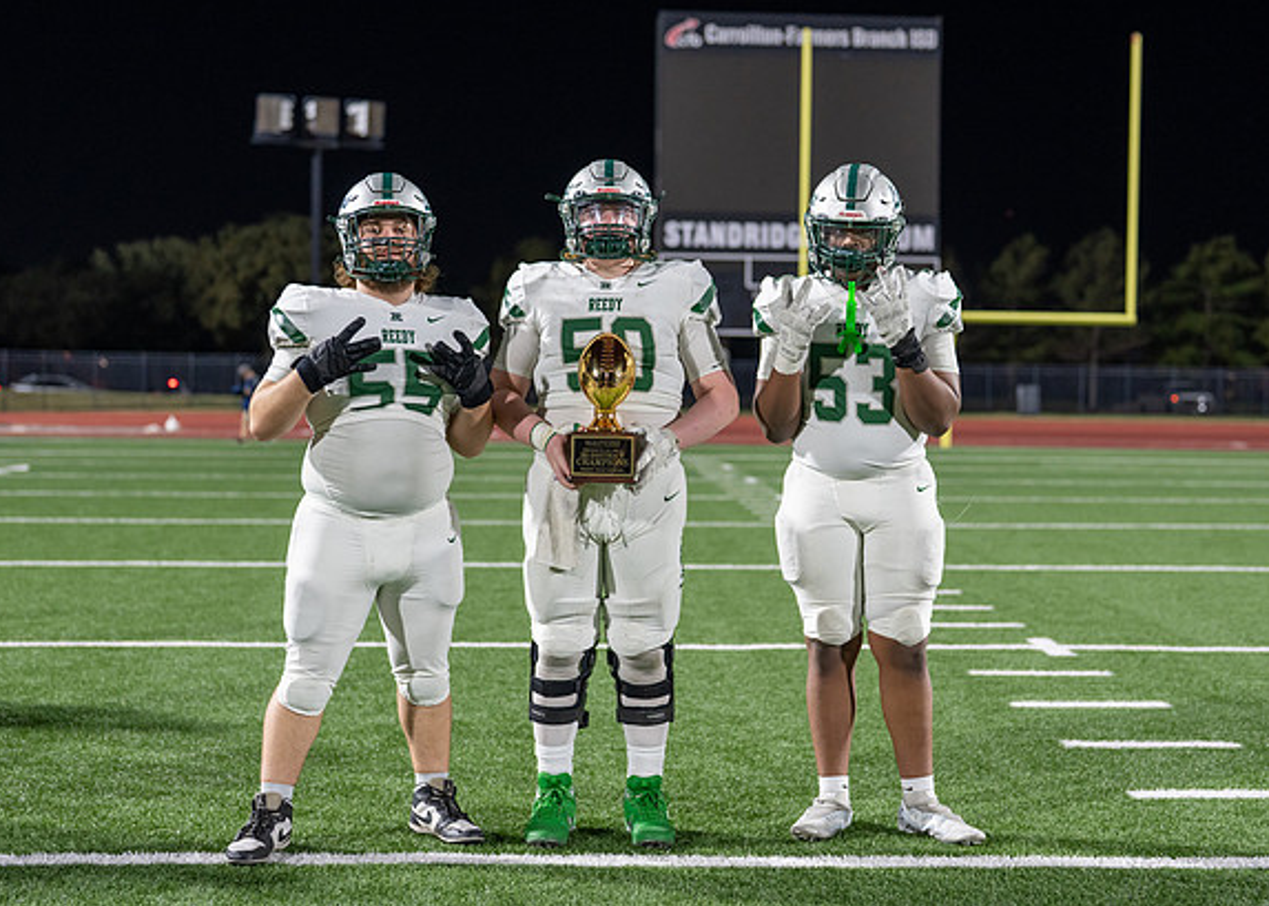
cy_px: 446
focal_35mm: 61
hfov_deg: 32.2
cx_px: 658
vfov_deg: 23.3
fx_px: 2198
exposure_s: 1/500
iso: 1000
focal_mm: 50
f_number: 2
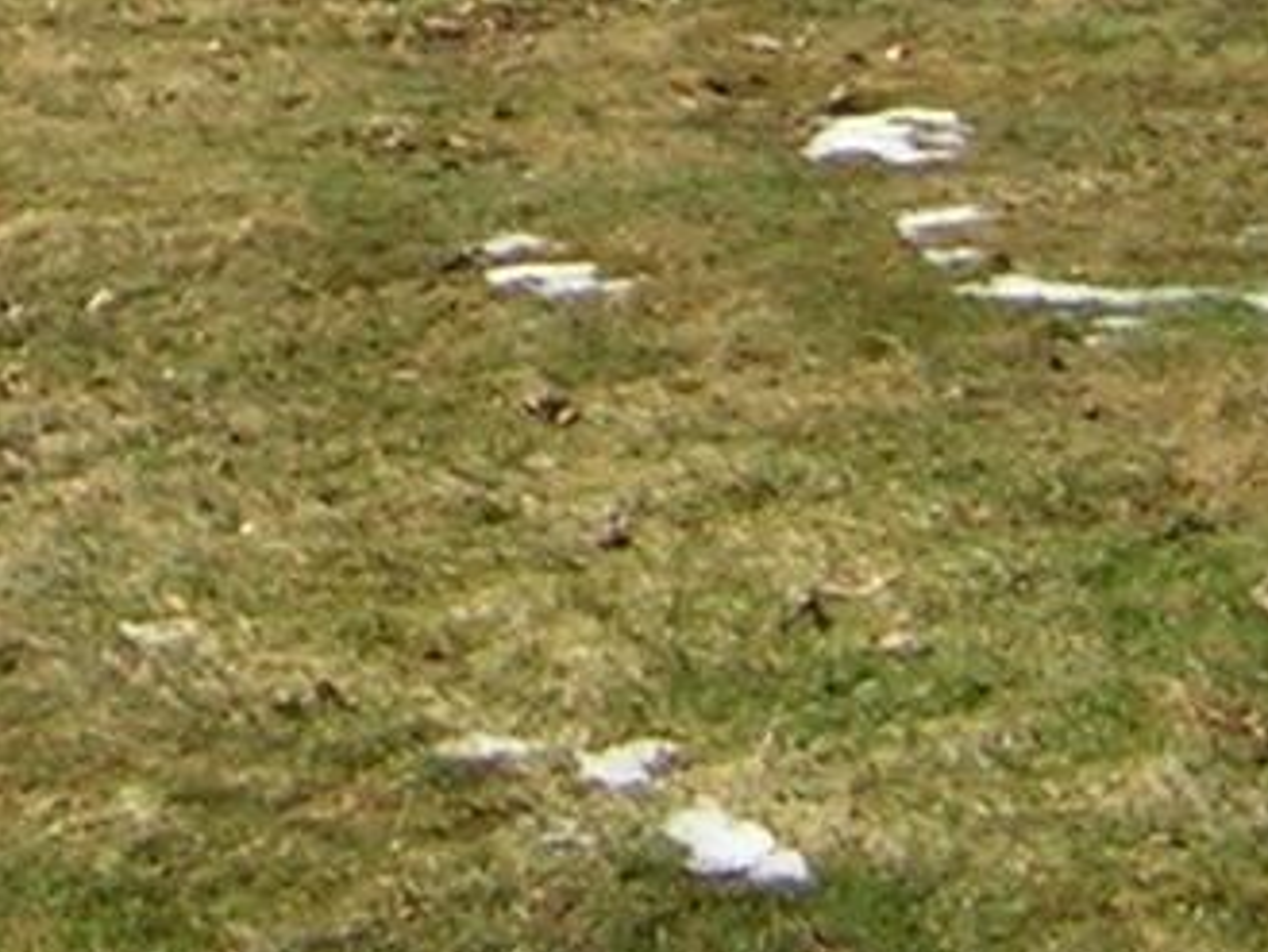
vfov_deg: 8.1
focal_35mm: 175
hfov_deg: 11.1
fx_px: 6413
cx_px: -254
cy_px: -964
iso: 50
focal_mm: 4.7
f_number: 5.2
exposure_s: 1/356
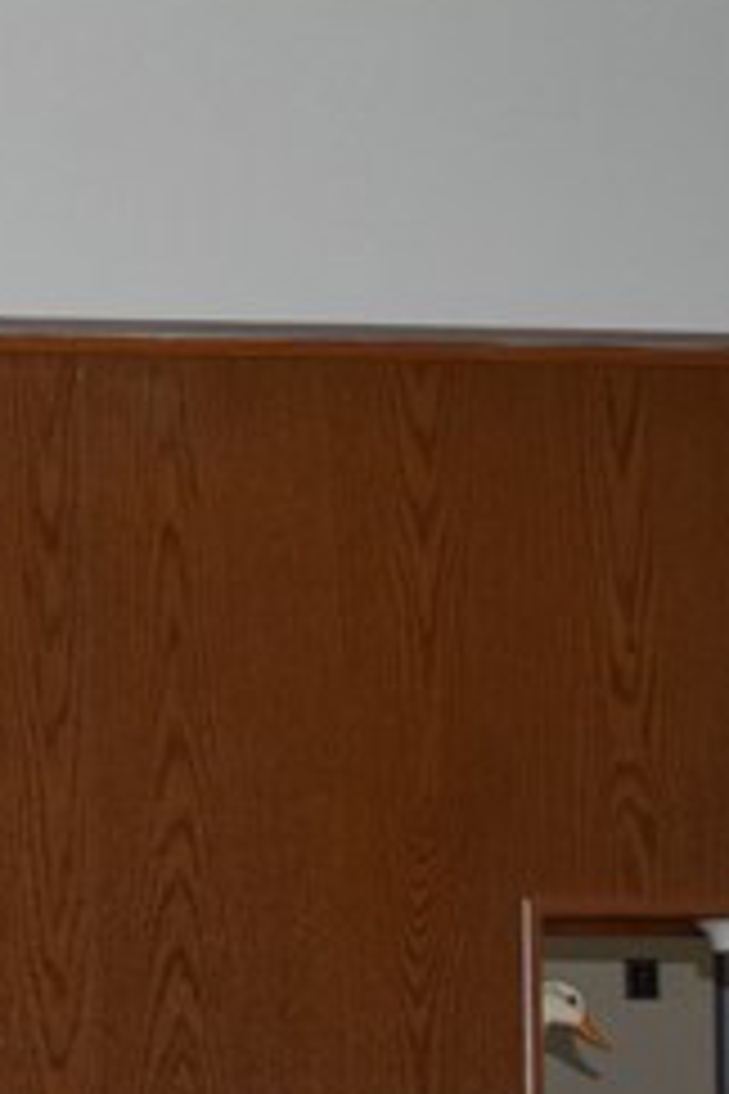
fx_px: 4070
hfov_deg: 8.9
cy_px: 986
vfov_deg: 15.1
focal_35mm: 134
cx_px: -1224
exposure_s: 1/100
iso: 800
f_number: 5
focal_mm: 20
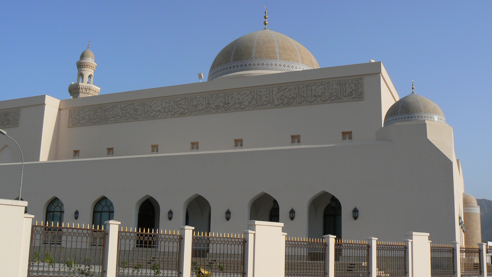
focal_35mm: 40
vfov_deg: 29.7
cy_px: 152
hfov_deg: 50.5
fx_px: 522
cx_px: 242
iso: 80
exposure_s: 1/1000
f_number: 4.5
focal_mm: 6
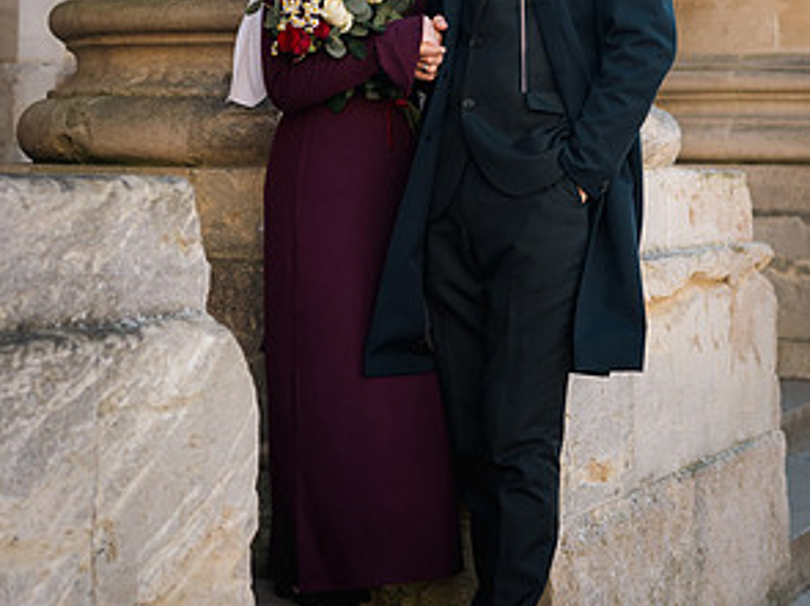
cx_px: 404
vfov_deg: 16.5
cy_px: 11
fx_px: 2058
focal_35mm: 88
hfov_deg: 22.3
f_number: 2.8
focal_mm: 40
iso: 200
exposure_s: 1/640
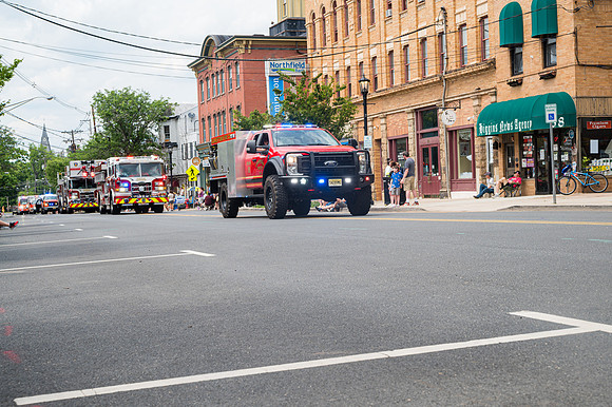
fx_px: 917
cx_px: 306
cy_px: 204
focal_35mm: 54
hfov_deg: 36.9
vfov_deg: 25.0
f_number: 10
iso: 100
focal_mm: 54
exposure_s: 1/100
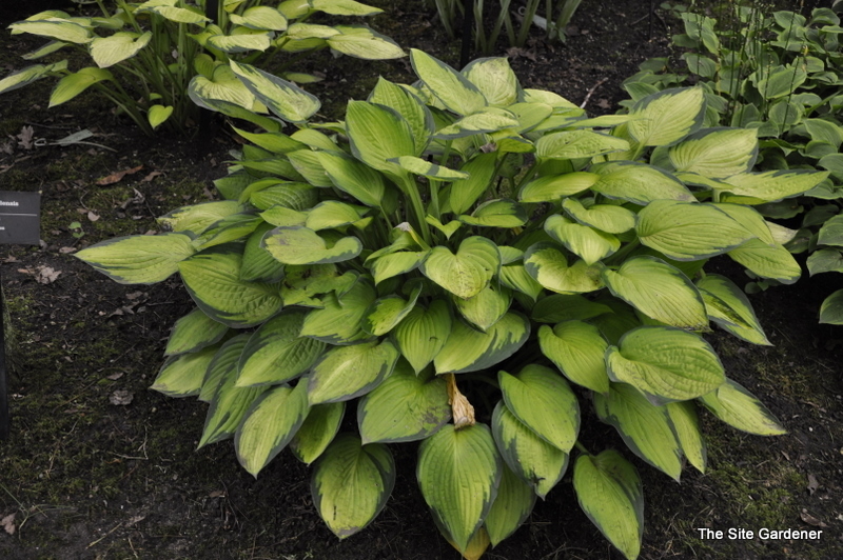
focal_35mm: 60
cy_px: 280
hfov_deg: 33.4
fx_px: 1404
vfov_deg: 22.6
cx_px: 422
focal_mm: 40
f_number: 4.5
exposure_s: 1/60
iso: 400
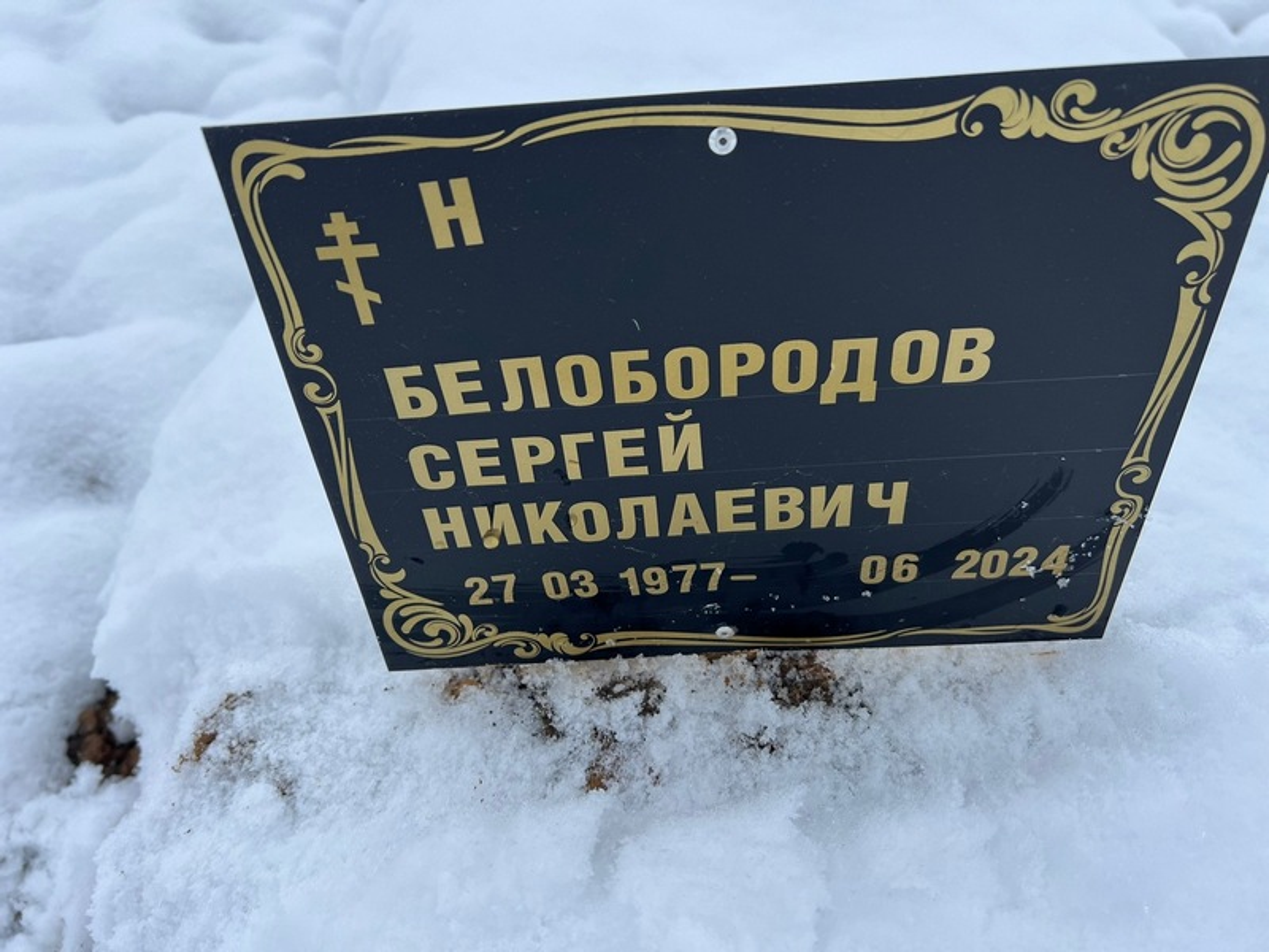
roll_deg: -2.5
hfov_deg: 67.3
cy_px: 476
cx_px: 634
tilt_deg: -37.2
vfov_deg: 53.1
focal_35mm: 26
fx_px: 953
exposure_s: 1/539
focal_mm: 5.7
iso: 50
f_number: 1.5
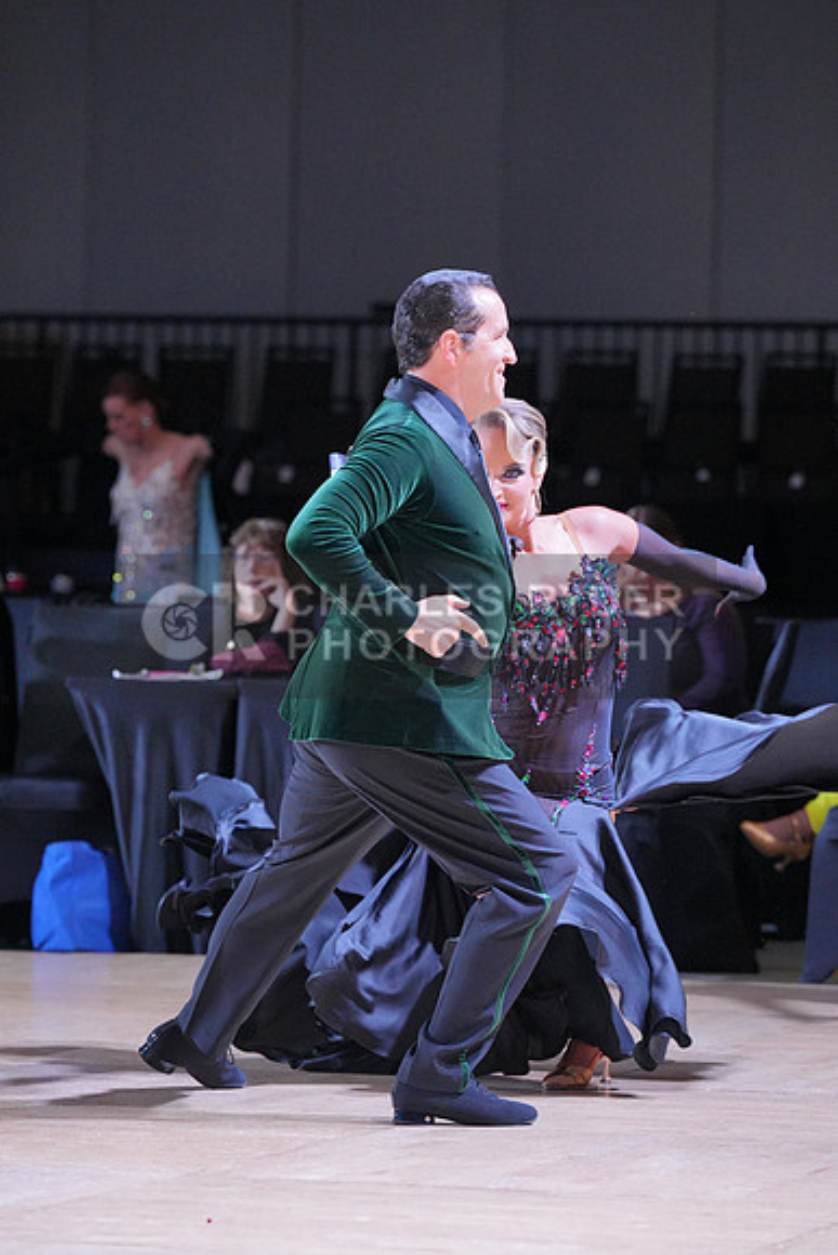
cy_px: 628
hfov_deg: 6.9
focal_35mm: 200
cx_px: 419
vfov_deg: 10.3
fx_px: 6979
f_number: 5.6
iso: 4000
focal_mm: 200
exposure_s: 1/400
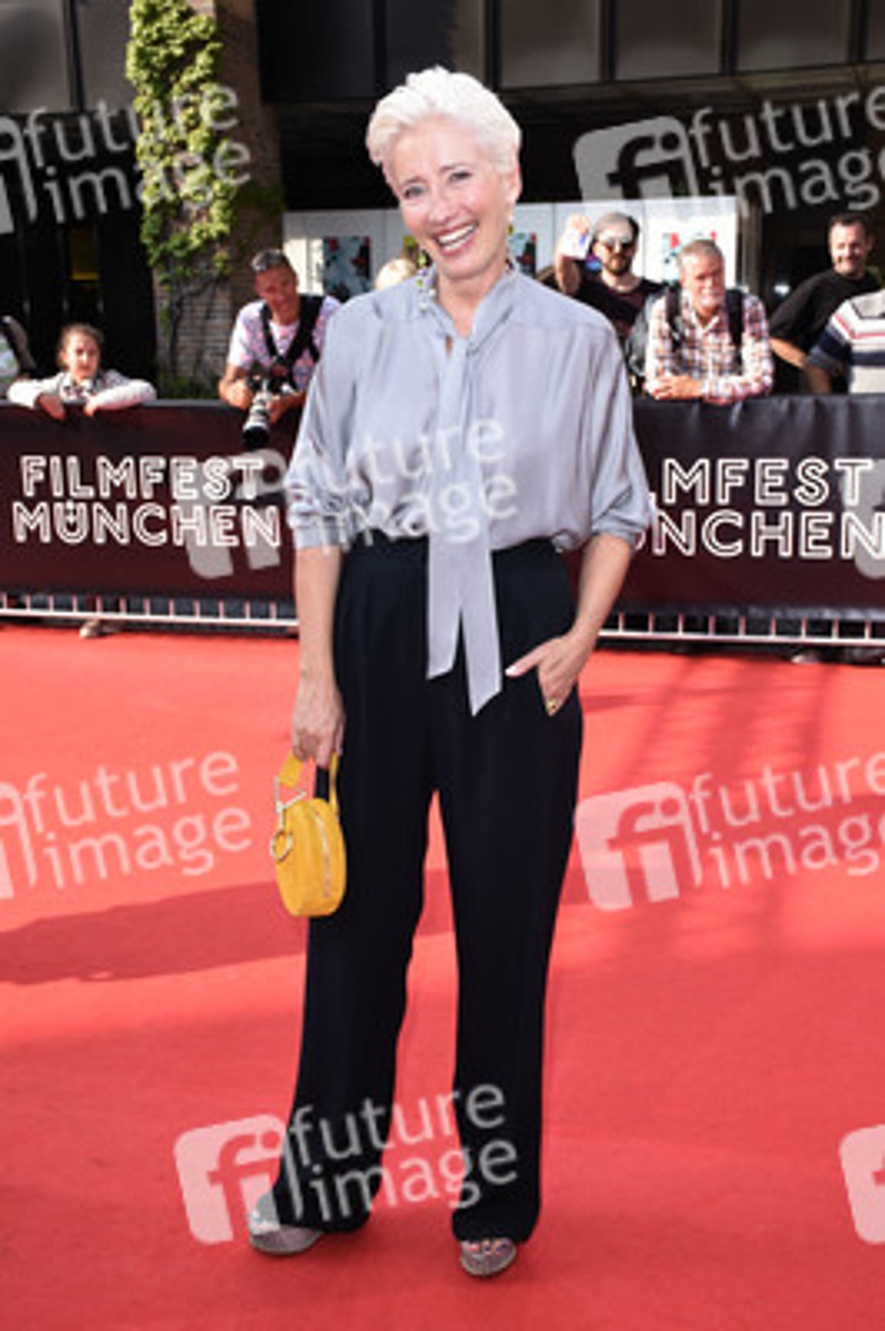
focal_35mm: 40
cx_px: 442
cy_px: 666
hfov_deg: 33.0
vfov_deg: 48.0
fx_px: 1496
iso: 200
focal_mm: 27
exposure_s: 1/160
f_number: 6.3
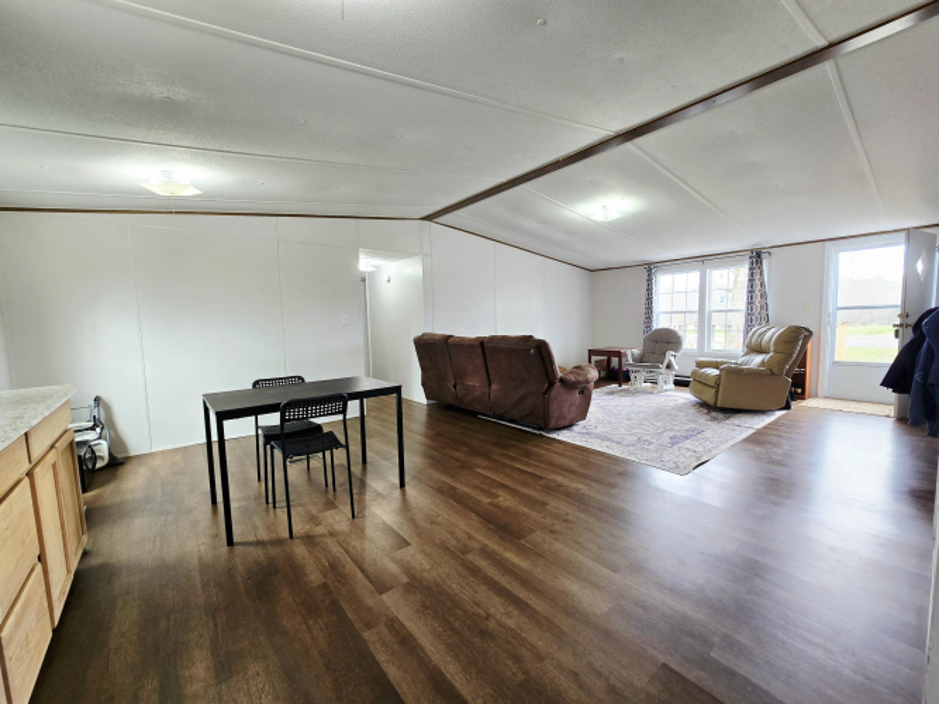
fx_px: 353
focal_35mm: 13
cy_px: 352
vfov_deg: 89.9
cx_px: 470
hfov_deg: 106.2
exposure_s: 1/60.2
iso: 100
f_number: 2.2
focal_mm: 2.2
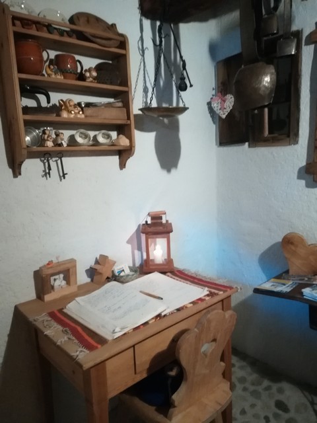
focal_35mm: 26
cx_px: 158
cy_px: 212
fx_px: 317
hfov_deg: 53.1
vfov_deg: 67.3
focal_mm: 3.83
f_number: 2.2
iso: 1250
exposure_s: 1/14.3
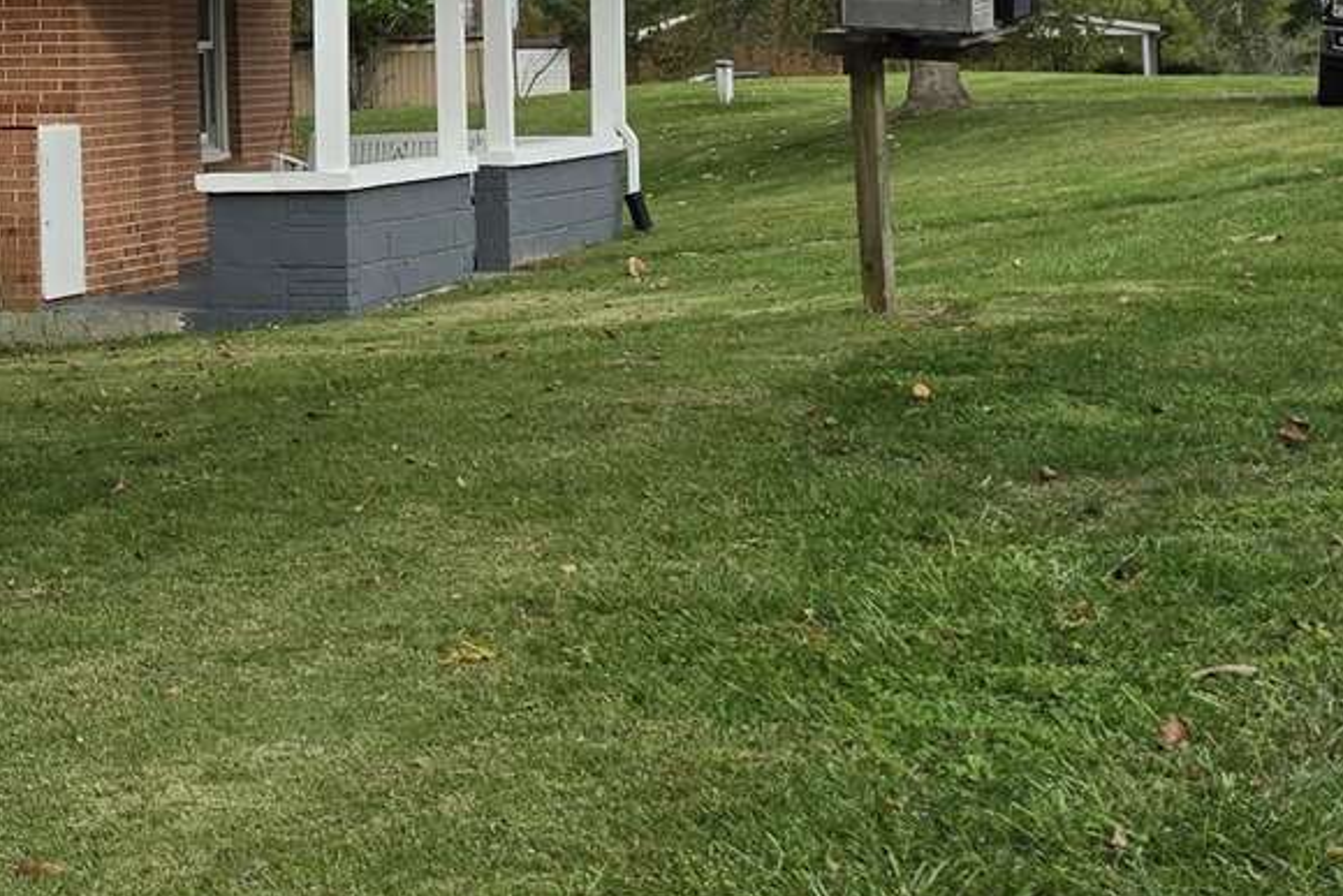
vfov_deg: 14.2
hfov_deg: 19.4
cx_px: -526
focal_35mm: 95
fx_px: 3545
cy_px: -2
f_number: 1.4
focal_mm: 6.5
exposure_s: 1/2359
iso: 64
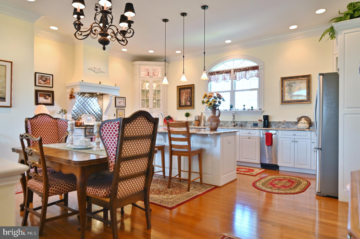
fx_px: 240
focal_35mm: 24
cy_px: 120
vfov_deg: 53.1
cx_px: 180
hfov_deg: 73.8
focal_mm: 24
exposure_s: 1/125
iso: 800
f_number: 2.8
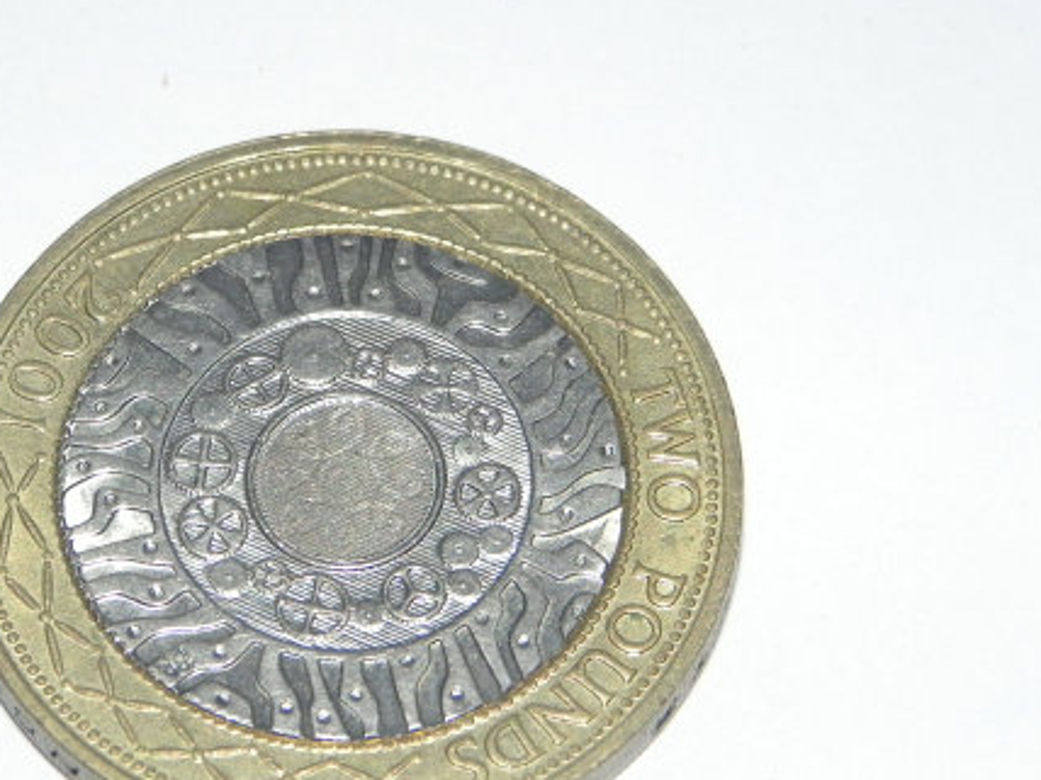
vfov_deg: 9.9
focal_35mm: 150
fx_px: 4511
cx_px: 377
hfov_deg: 13.2
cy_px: 468
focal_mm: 18.8
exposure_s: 1/2000
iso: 160
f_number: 4.5
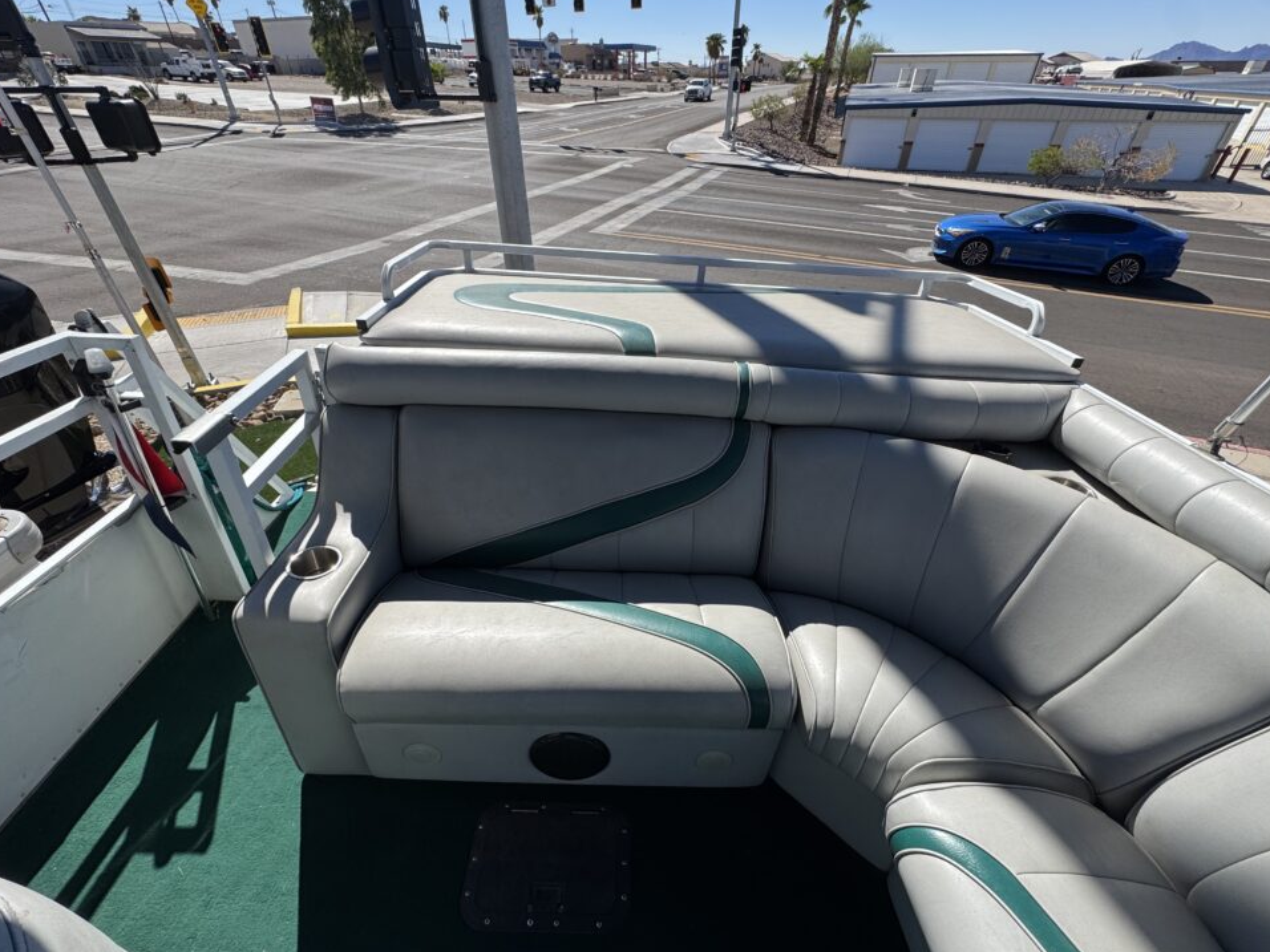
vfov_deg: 81.7
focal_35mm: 15
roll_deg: +1.7
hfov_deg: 98.2
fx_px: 550
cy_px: 489
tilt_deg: -39.4
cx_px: 623
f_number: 2.2
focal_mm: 2.22
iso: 50
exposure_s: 1/1748
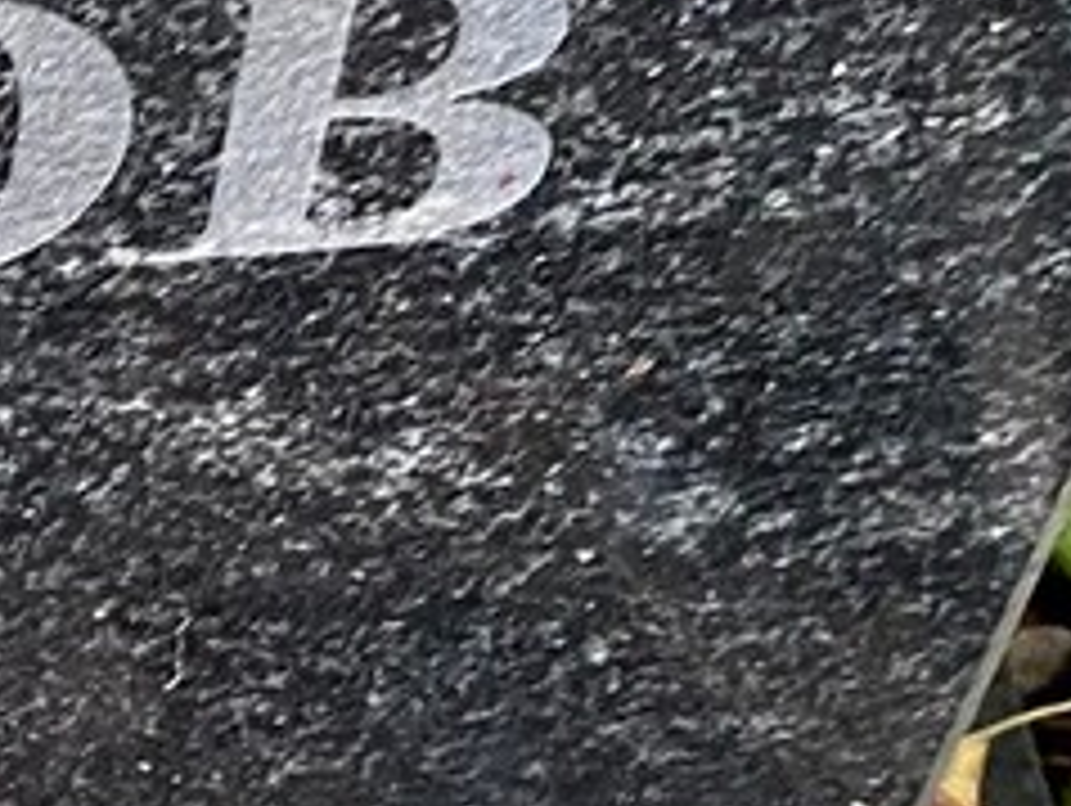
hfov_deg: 11.3
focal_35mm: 157
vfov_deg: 9.4
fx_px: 4862
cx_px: -1084
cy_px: 774
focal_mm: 4.25
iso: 250
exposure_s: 1/60
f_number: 1.8
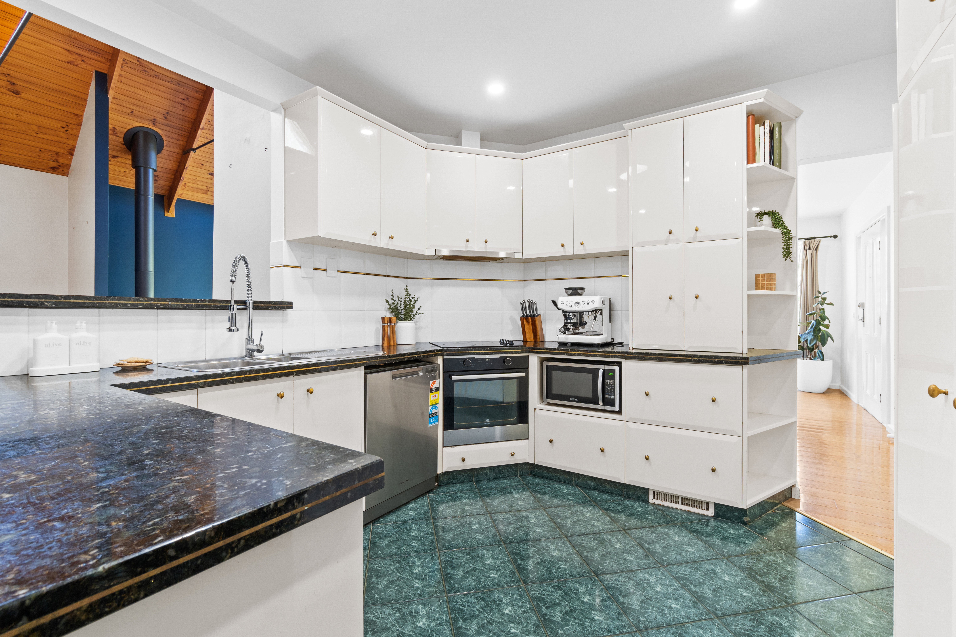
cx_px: 478
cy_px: 318
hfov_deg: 100.4
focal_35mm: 15
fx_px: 398
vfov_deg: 77.3
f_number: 8
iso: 200
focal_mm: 10
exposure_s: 1/1.67
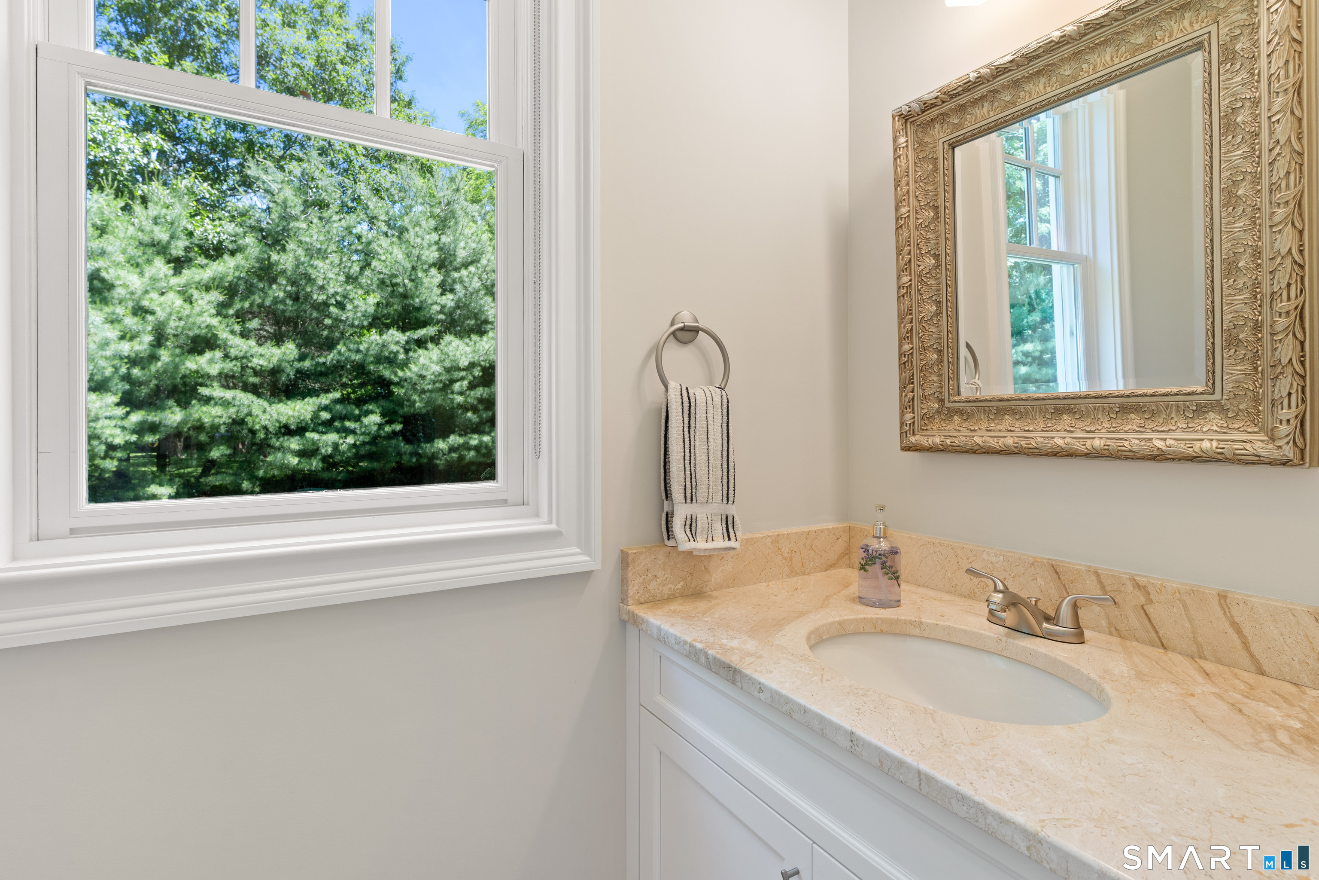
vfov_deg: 70.4
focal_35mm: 17
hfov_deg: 93.3
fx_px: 623
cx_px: 660
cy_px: 440
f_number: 8
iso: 320
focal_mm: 17
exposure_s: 1/8
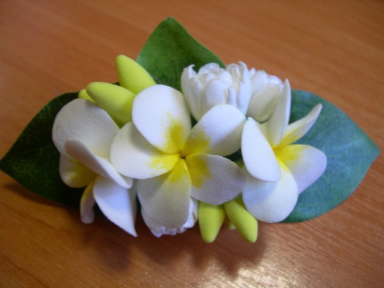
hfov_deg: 49.0
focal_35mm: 38
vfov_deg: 37.7
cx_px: 192
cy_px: 144
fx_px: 422
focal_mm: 7.8
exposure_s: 1/11.4
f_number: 2.8
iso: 50
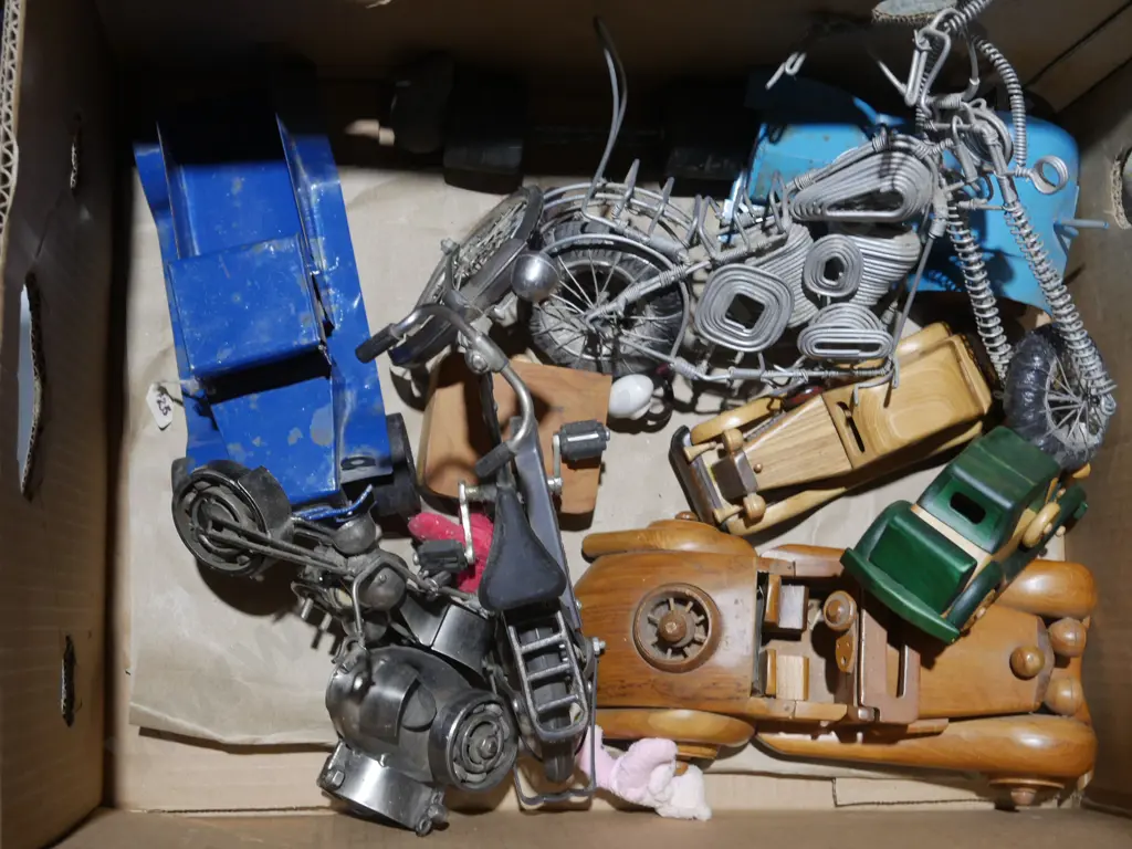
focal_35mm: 48
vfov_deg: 30.3
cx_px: 566
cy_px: 424
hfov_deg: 39.7
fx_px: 1570
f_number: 5.2
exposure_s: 1/60
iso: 1000
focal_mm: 24
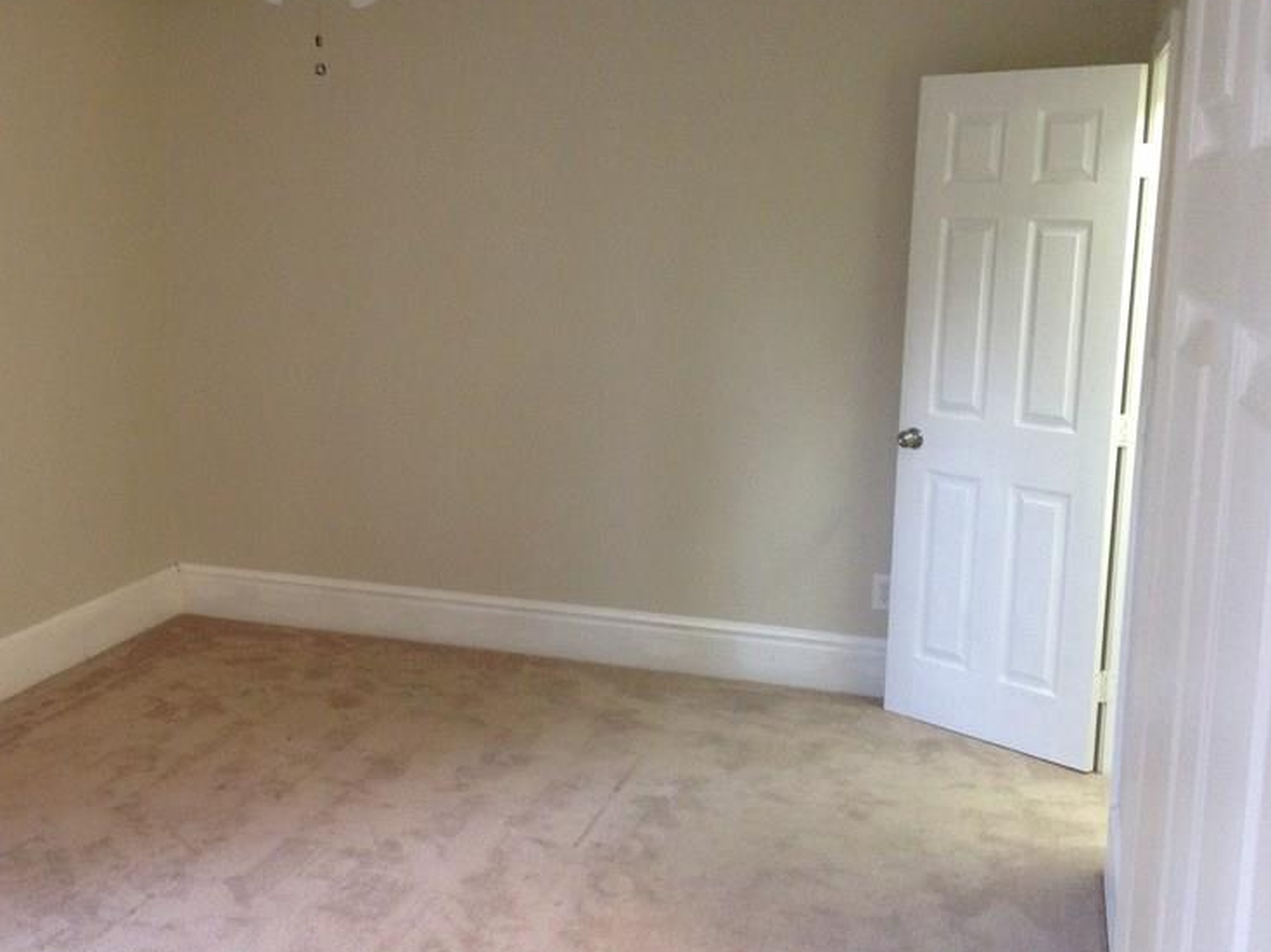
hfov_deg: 40.9
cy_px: 447
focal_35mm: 46
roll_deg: -0.5
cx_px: 457
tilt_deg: -8.8
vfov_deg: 31.5
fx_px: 1689
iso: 160
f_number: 2.4
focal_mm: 4.12
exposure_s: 1/20
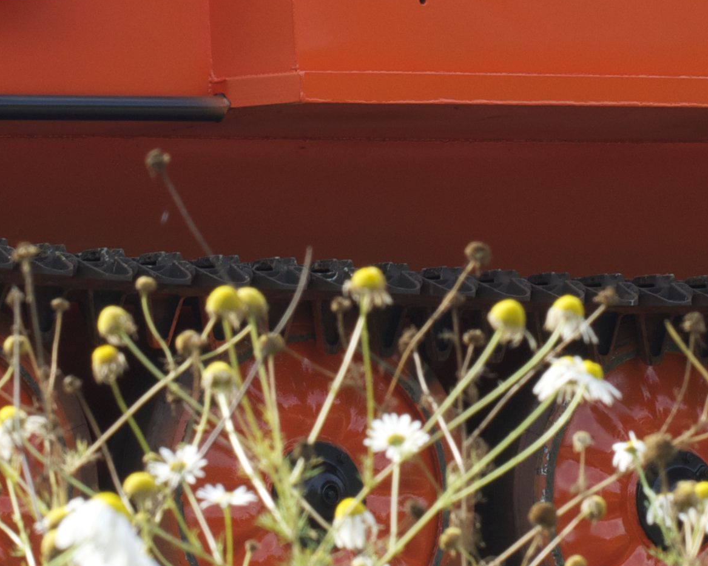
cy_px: -167
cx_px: 328
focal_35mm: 296
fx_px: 6203
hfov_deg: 6.5
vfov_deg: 5.2
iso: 200
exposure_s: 1/100
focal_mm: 50
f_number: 11
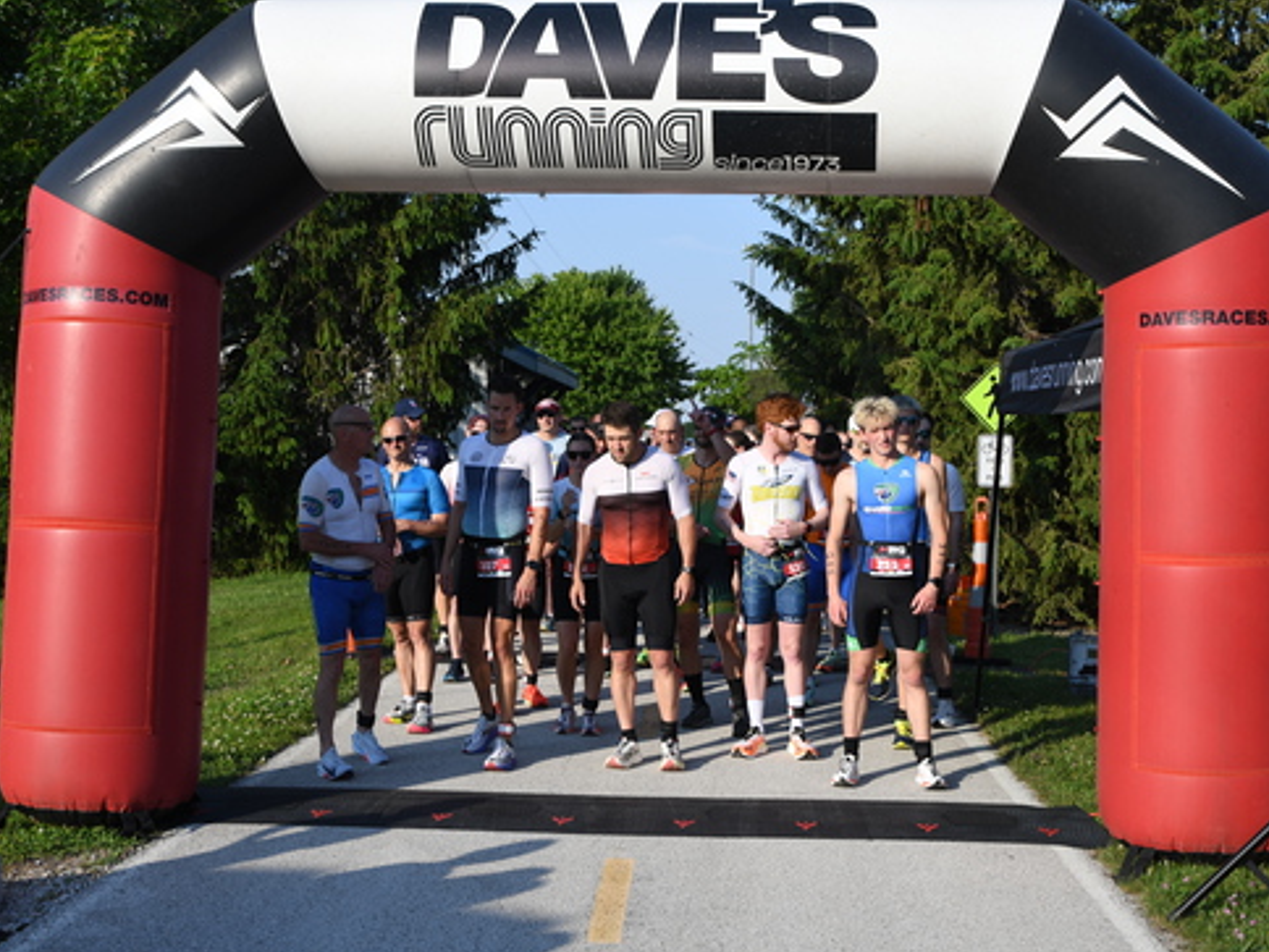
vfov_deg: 30.5
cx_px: 692
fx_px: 1743
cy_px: 479
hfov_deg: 40.0
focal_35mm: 48
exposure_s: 1/250
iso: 100
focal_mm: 29
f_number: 6.3
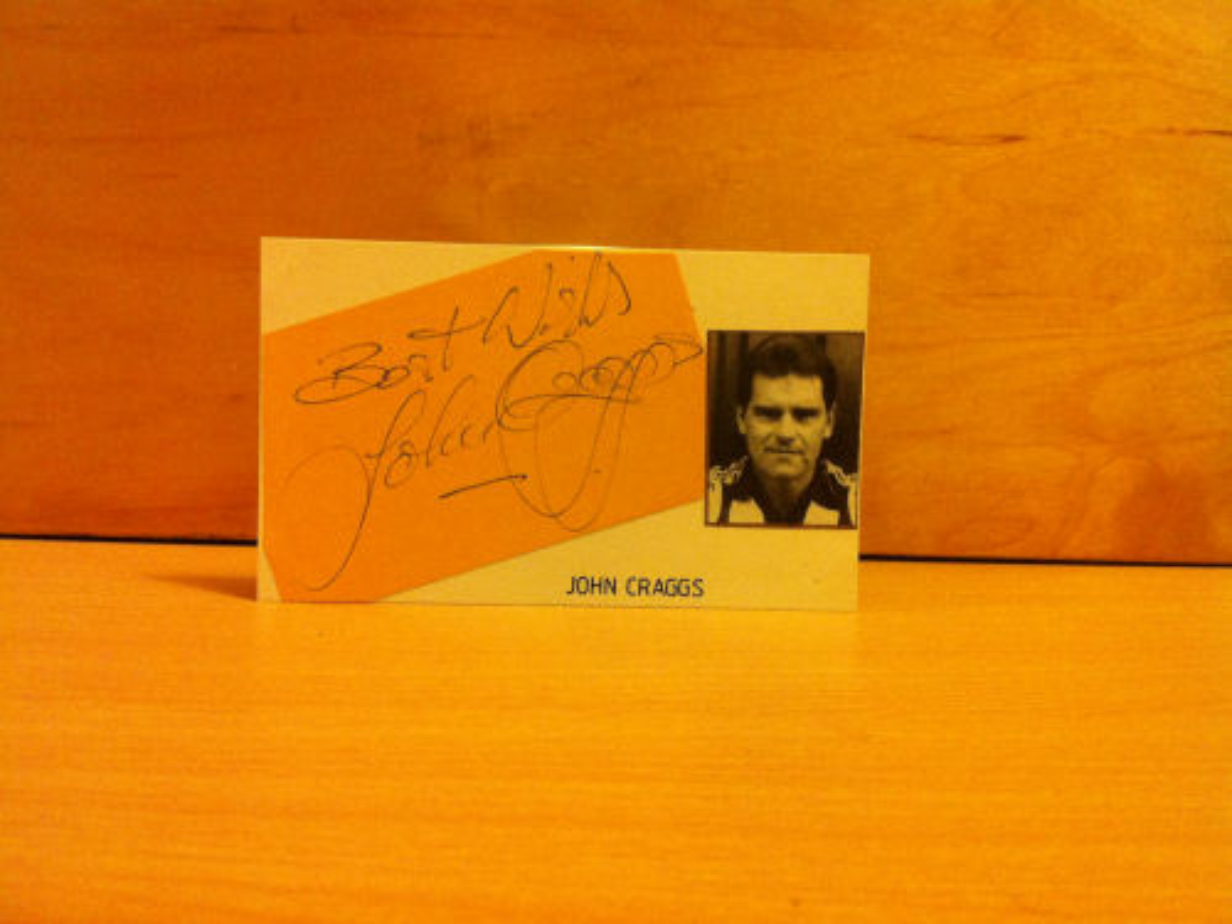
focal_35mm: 35
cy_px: 462
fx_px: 1246
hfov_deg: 52.6
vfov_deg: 40.7
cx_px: 616
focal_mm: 3.85
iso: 250
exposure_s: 1/17
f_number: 2.8
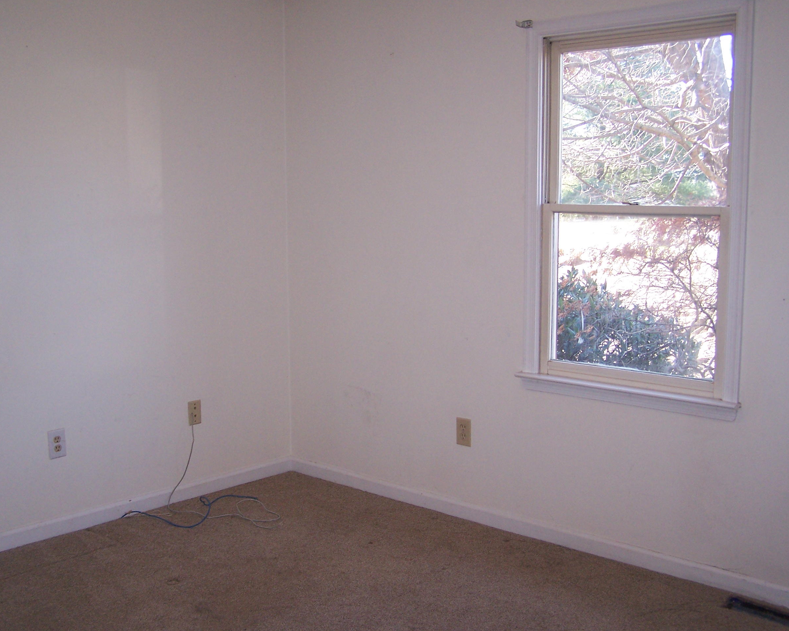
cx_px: 389
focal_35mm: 42
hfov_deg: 43.8
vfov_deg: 35.7
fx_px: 981
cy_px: 316
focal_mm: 6.7
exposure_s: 1/60
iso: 140
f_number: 2.8
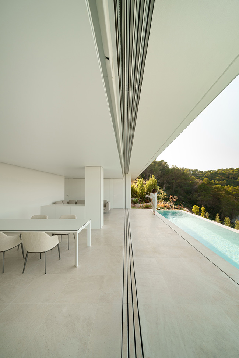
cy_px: 179
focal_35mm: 12
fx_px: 120
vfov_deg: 112.6
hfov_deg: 90.0
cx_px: 120
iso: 100
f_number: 7.1
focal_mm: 12
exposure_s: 1/80
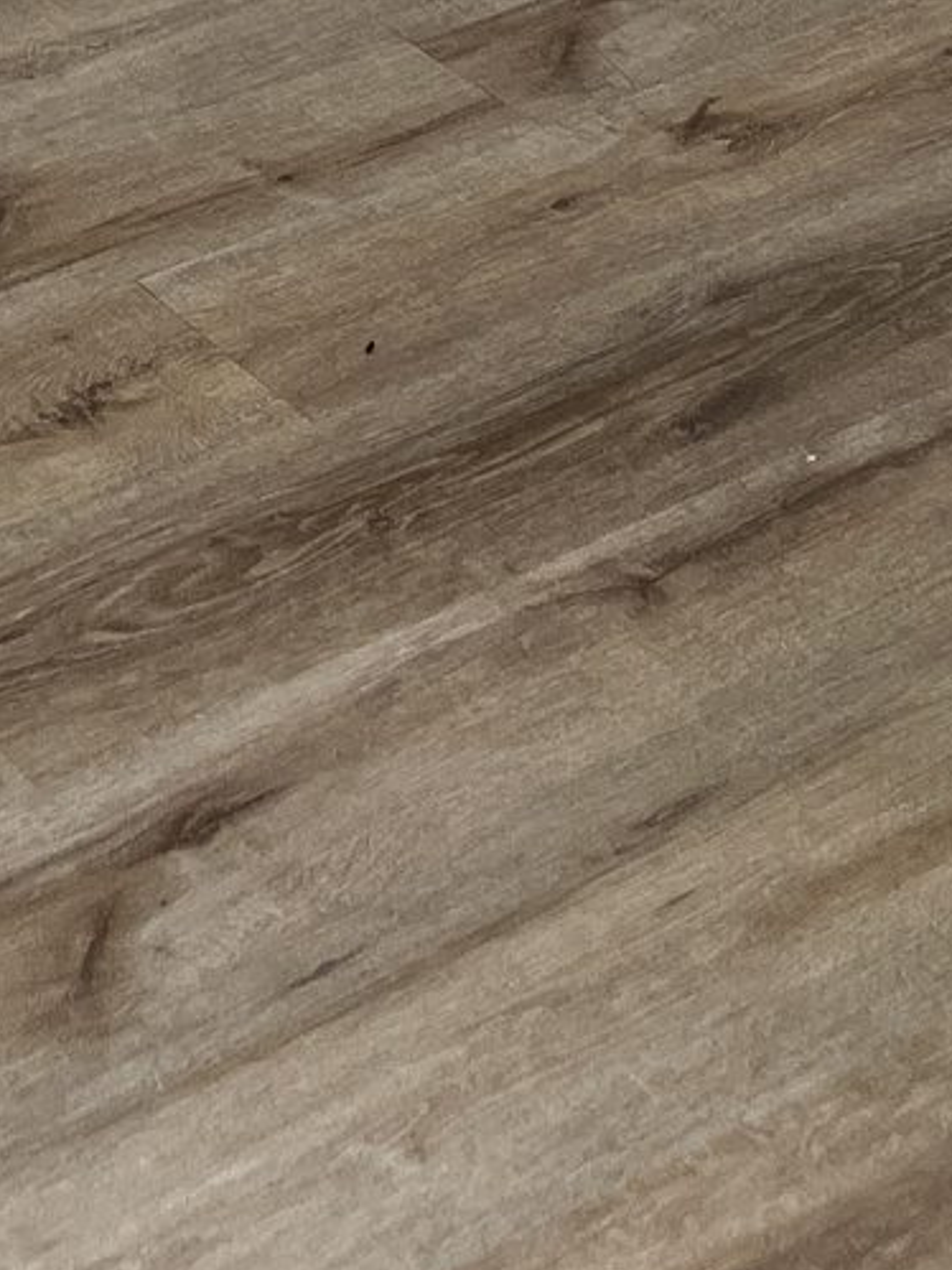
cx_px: -48
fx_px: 4402
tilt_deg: -9.1
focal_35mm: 120
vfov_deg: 13.4
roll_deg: +2.4
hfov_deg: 12.2
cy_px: -1471
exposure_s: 1/121
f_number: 1.6
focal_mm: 5.1
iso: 64
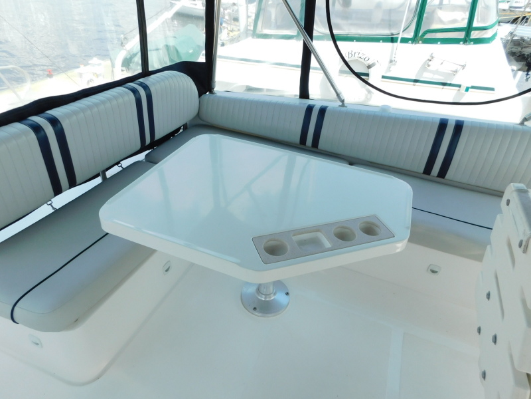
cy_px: 200
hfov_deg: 73.9
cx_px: 266
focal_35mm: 23
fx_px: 353
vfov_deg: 58.9
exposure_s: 1/800
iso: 125
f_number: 3
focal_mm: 4
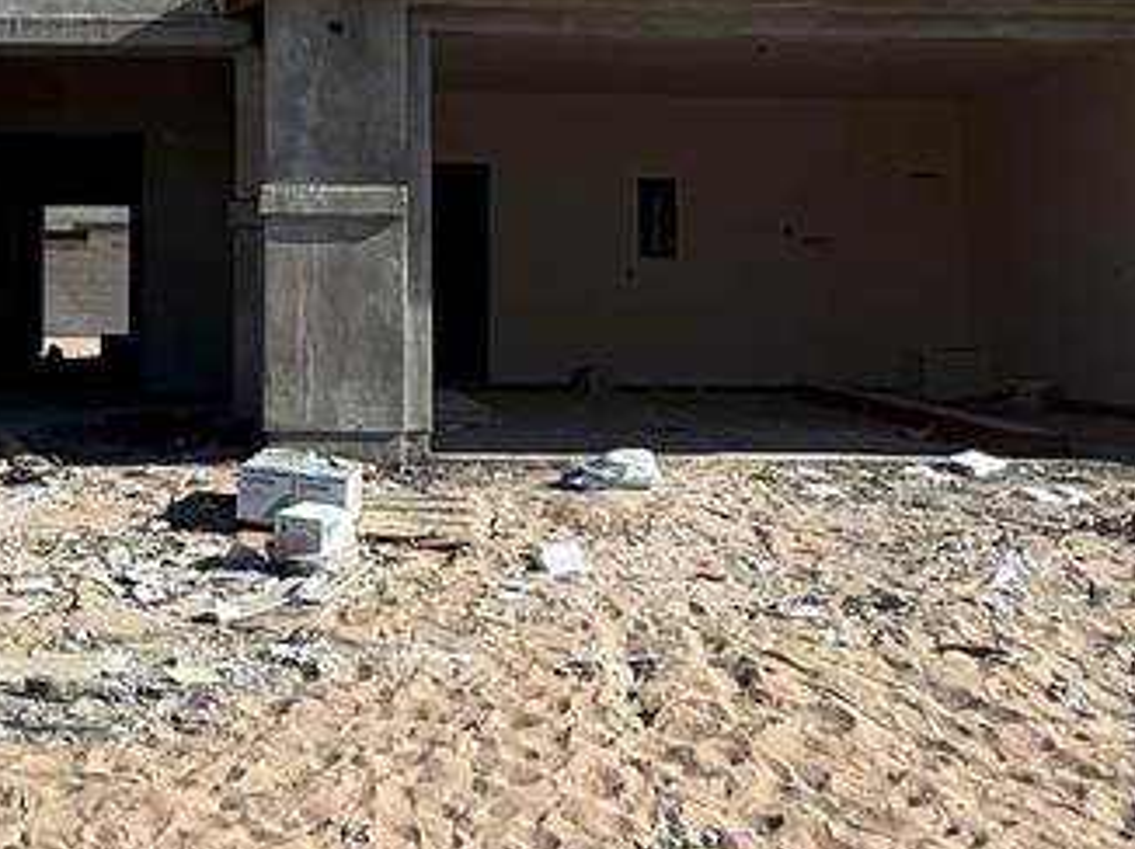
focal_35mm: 55
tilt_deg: +4.1
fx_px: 1802
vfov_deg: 26.2
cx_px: 306
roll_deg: -0.8
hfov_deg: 34.3
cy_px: 205
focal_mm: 2.22
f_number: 2.2
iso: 50
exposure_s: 1/2024
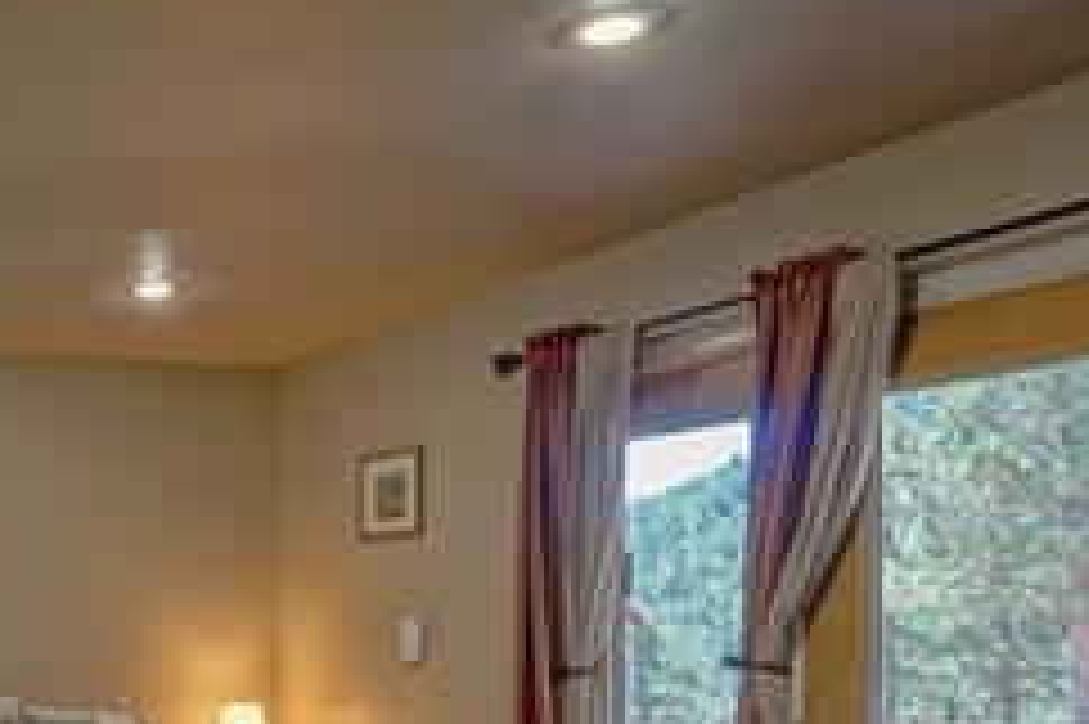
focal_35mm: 45
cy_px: 612
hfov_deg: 35.1
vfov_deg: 29.0
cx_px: -198
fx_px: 1360
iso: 400
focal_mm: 17
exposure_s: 1/6
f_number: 11
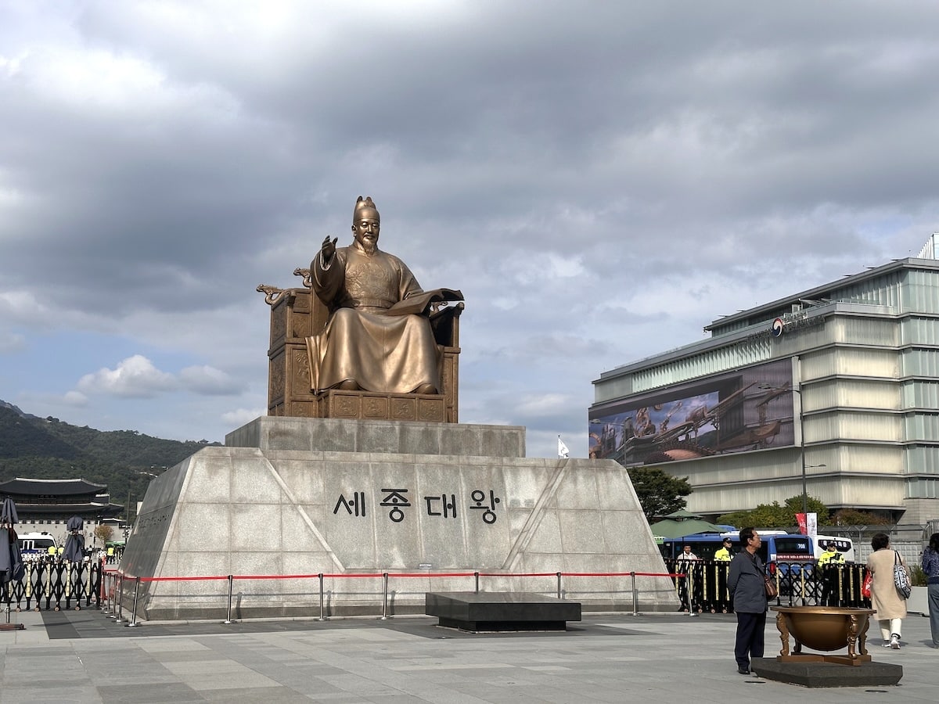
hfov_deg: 39.7
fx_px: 1302
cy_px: 352
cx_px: 470
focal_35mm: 48
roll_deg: -1.1
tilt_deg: +9.6
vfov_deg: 30.3
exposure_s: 1/6211
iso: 64
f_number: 1.78
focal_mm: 6.86
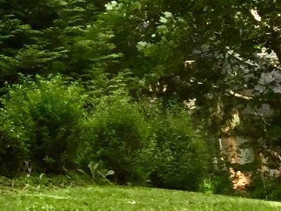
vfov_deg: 7.8
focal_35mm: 184
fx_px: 1494
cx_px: -563
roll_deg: +0.5
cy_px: -175
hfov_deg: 8.8
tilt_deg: +13.1
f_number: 2.2
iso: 32
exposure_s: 1/648
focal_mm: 4.15
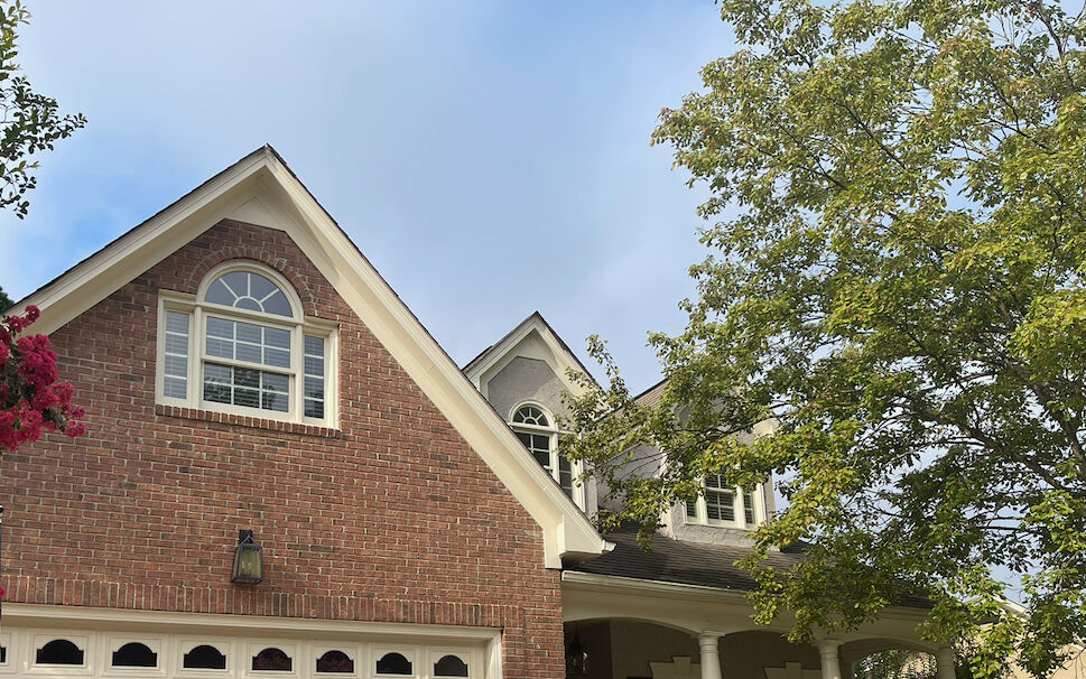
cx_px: 439
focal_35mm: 35
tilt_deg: +13.8
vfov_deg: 35.2
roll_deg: +2.2
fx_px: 1036
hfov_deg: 54.9
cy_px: 536
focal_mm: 5.1
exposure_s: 1/2288
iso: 32
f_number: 1.6
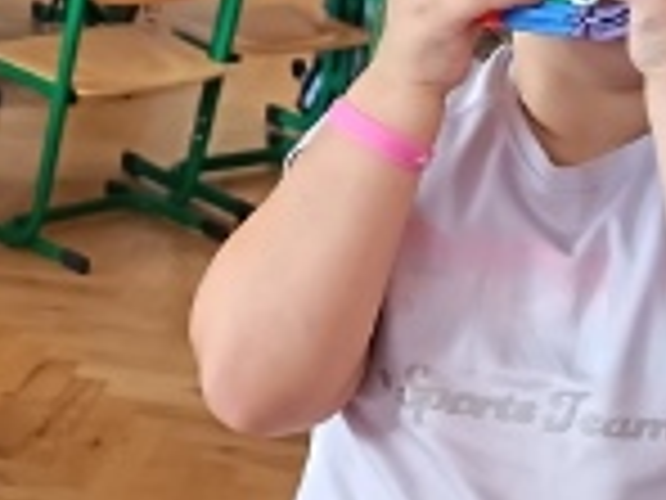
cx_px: -50
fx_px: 2251
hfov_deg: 16.4
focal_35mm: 117
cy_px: 455
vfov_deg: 12.6
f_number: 1.75
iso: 946
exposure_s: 1/100
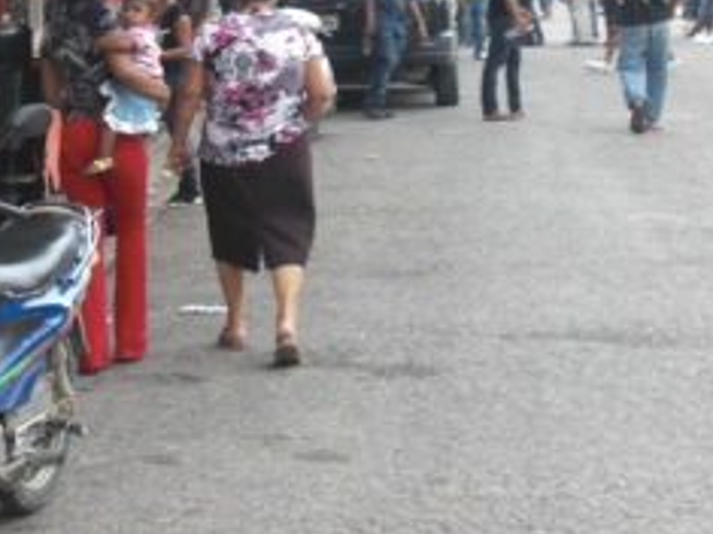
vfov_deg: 12.2
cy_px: 36
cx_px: 94
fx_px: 2470
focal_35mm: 120
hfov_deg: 16.2
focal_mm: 10.4
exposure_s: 1/125
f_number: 4
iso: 64
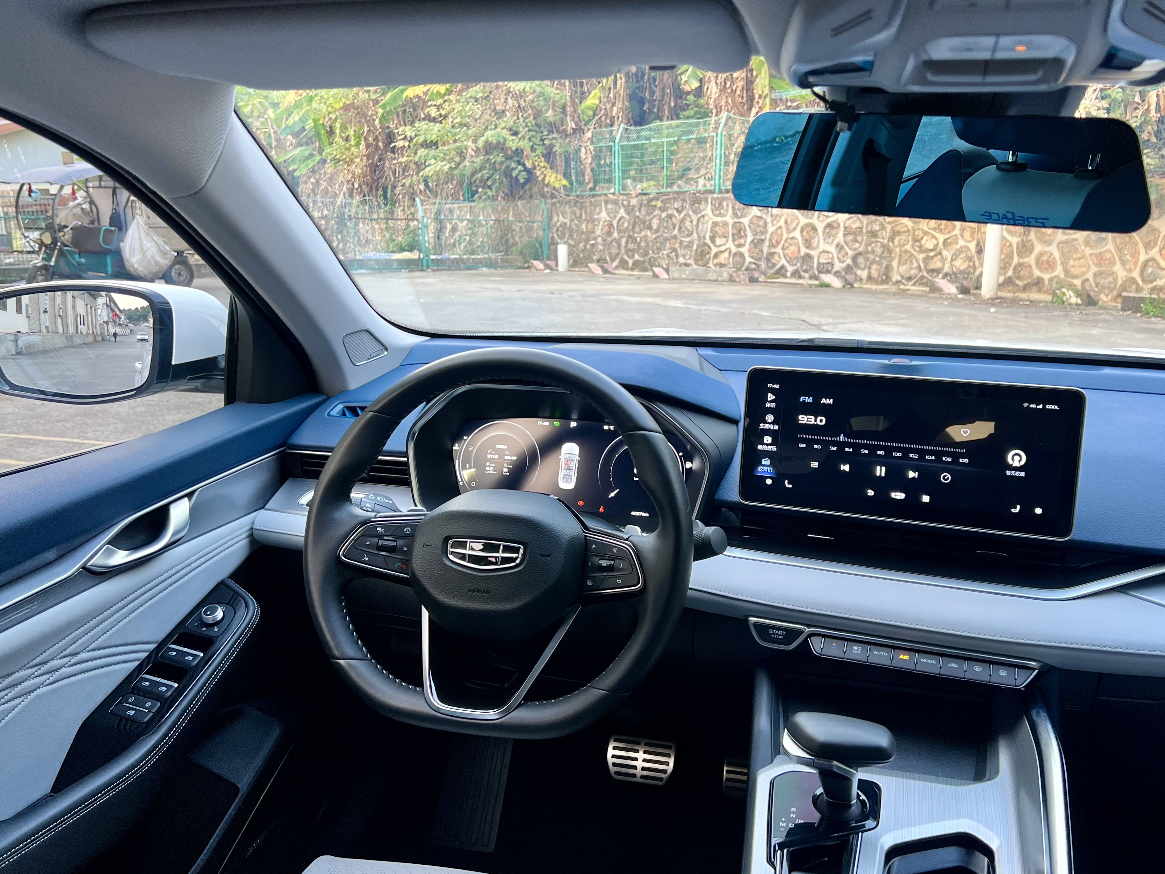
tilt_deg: -11.9
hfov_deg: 59.8
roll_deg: -0.7
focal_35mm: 30
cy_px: 427
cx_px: 641
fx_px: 1010
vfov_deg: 46.8
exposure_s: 1/112
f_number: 1.5
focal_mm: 5.7
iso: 125
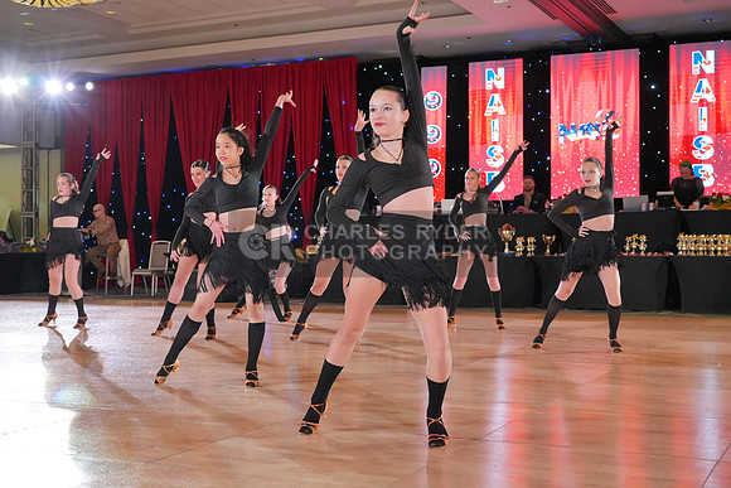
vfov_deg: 29.3
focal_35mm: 46
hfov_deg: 42.7
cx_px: 366
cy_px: 244
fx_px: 934
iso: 5000
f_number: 5.6
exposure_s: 1/400
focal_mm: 46
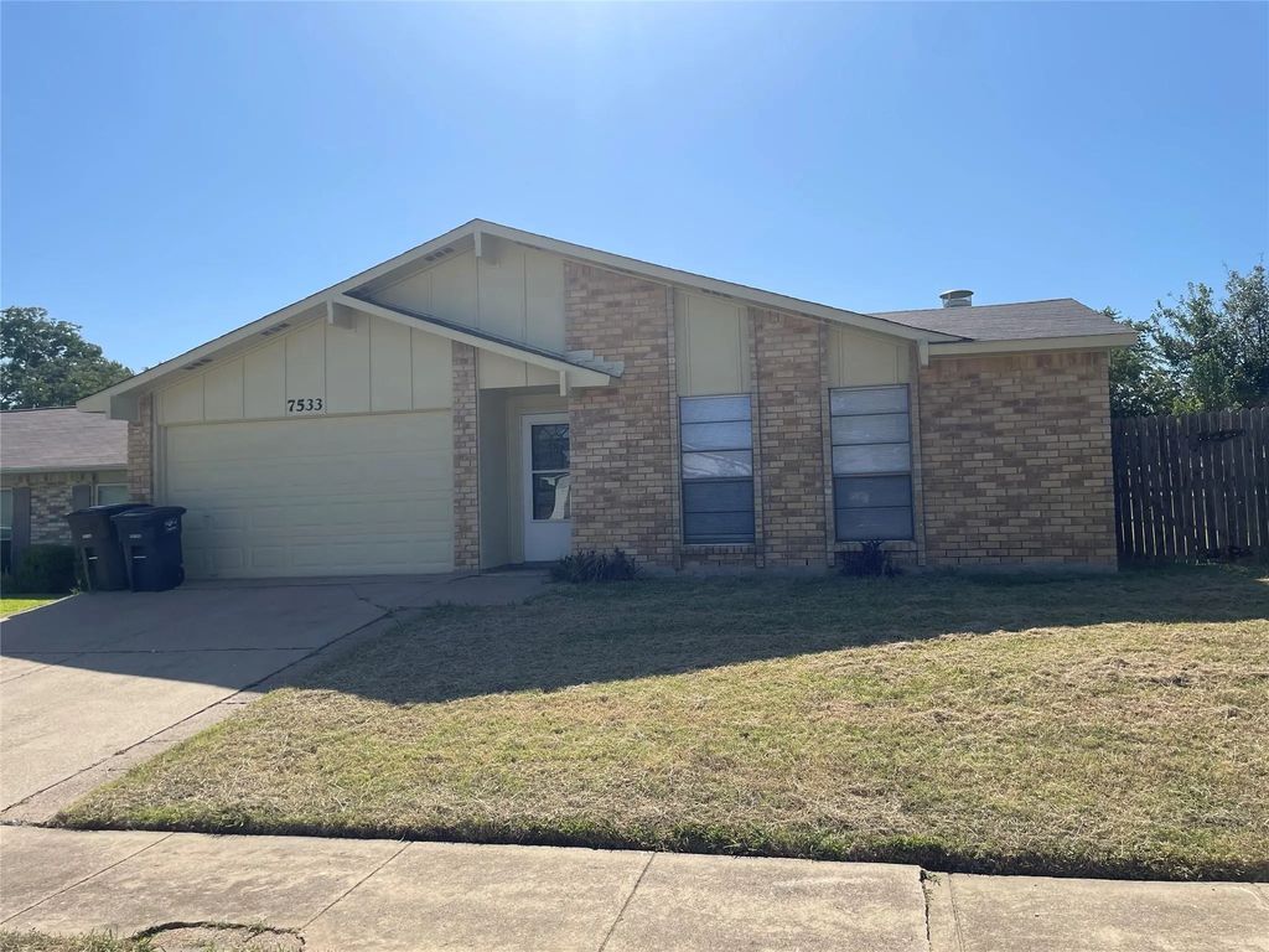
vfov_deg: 53.1
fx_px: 953
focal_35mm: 26
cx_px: 634
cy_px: 476
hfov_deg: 67.3
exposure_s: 1/4651
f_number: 1.6
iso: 32
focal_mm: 4.2
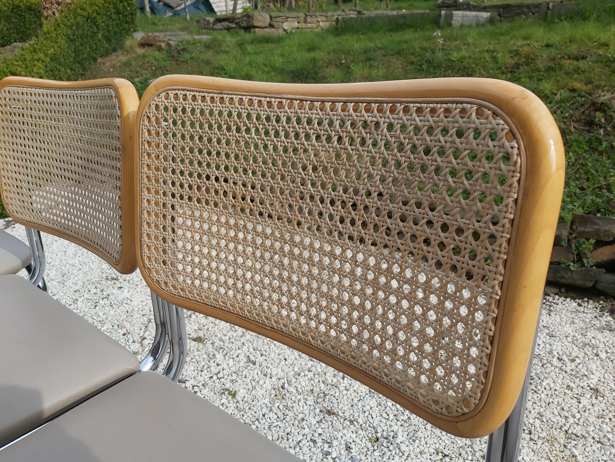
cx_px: 308
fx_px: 462
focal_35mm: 26
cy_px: 231
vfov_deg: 53.1
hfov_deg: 67.3
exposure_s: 1/1593
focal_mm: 3.92
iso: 64
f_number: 1.7
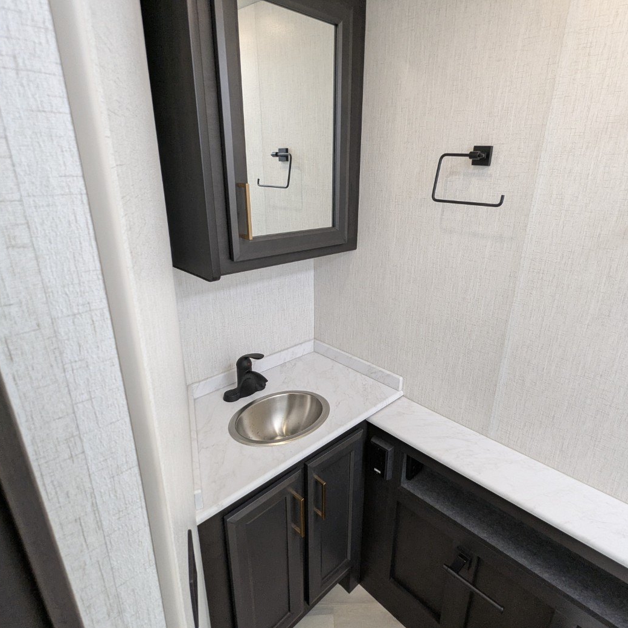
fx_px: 390
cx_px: 345
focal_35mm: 19
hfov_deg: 77.5
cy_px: 316
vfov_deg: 77.7
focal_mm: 2.35
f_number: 2.2
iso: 104
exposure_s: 1/63.6
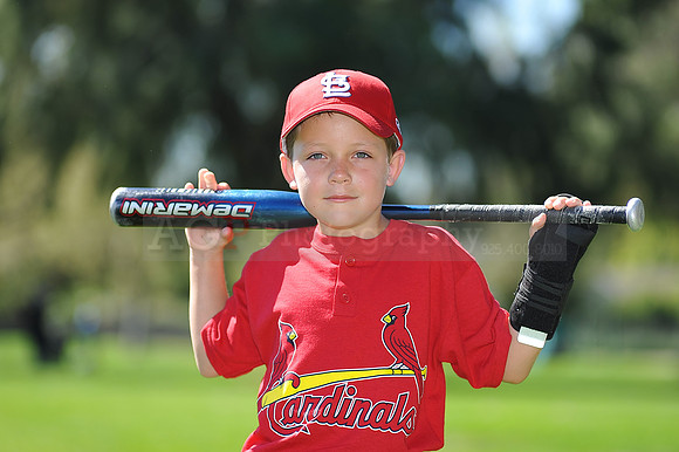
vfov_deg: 7.6
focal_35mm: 180
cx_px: 340
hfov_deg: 11.4
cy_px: 226
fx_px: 3393
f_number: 4.5
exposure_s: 1/640
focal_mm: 180
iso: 200
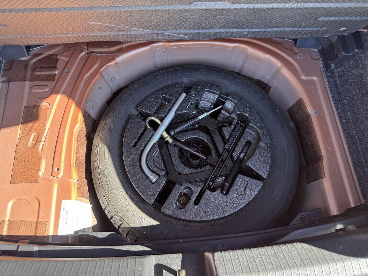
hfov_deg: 71.6
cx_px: 184
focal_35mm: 24
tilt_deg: -66.5
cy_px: 138
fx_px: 255
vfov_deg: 56.8
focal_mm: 6.76
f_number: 1.78
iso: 100
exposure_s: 1/172
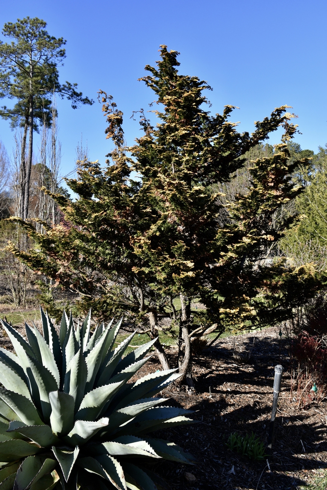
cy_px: 245
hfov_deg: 35.5
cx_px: 164
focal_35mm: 38
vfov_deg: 51.3
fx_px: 511
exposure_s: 1/250
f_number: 8
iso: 200
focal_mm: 25
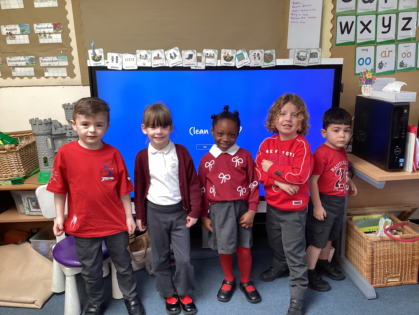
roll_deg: +1.7
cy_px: 158
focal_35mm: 31
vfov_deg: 45.4
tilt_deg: -16.2
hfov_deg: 58.4
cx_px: 210
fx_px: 375
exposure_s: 1/50
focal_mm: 3.3
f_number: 2.4
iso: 100
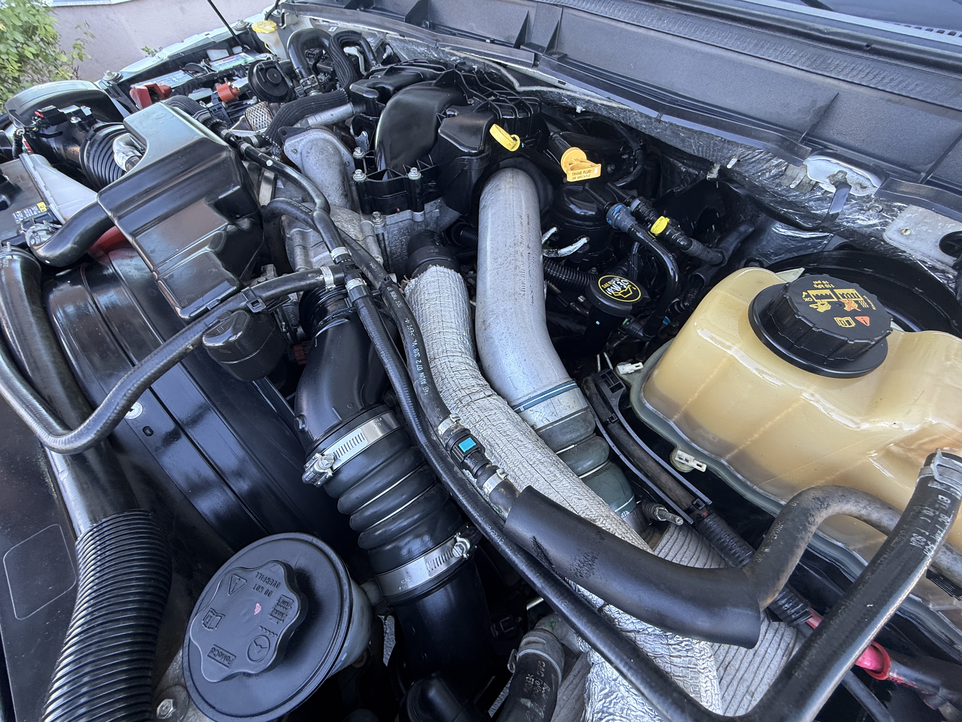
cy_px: 361
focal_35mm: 14
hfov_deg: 102.1
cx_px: 481
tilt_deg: -55.2
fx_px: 389
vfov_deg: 85.7
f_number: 2.2
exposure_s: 1/99
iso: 125
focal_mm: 2.22
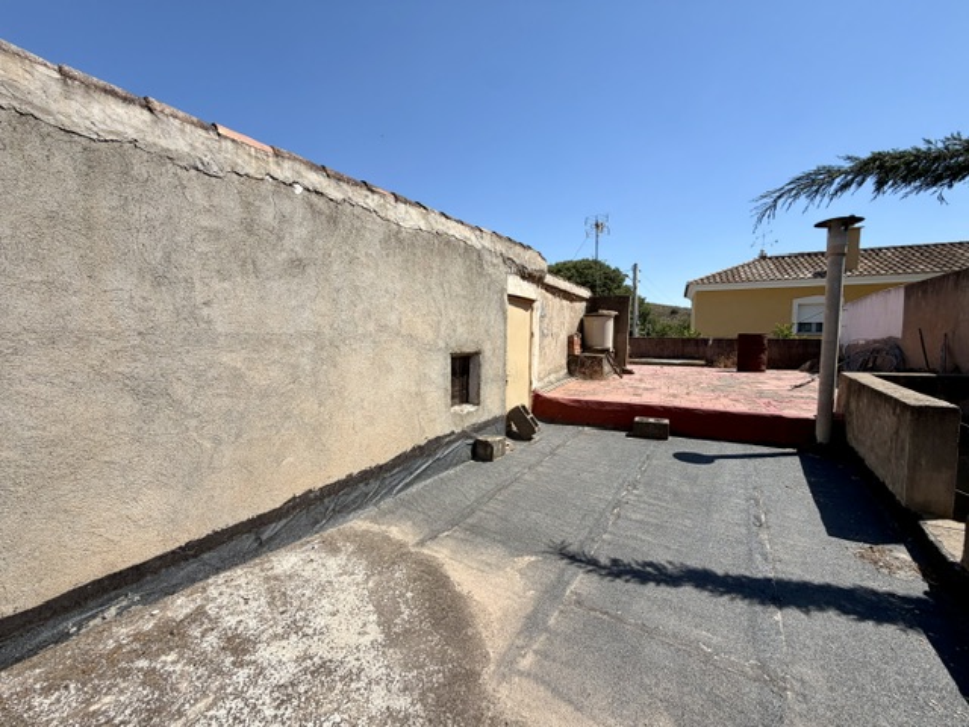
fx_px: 392
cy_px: 364
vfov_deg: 85.7
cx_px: 484
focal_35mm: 14
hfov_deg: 102.1
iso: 20
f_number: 2.2
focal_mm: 2.22
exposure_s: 1/985
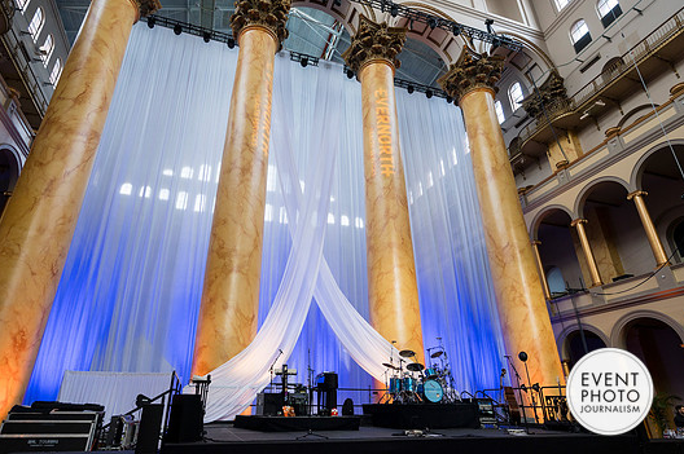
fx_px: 380
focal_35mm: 20
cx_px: 322
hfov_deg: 83.9
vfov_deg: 61.8
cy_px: 226
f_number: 5
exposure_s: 1/100
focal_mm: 17.5
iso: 800
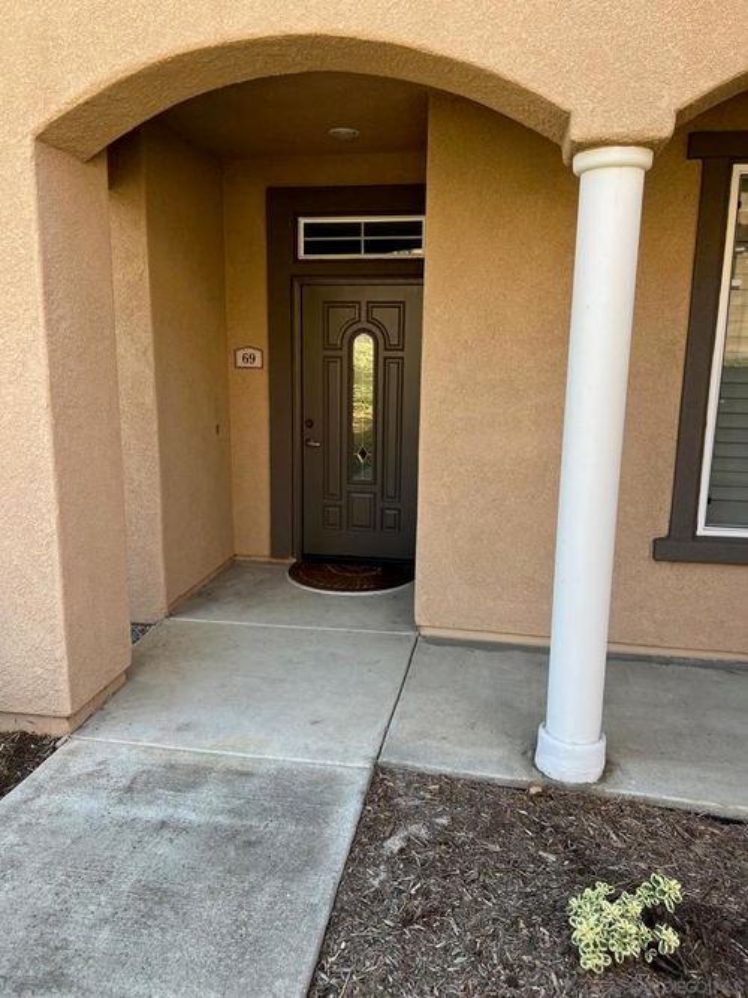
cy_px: 499
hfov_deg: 53.0
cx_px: 374
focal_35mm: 26
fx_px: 749
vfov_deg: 67.3
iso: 40
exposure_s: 1/261
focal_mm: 5.7
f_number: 1.5
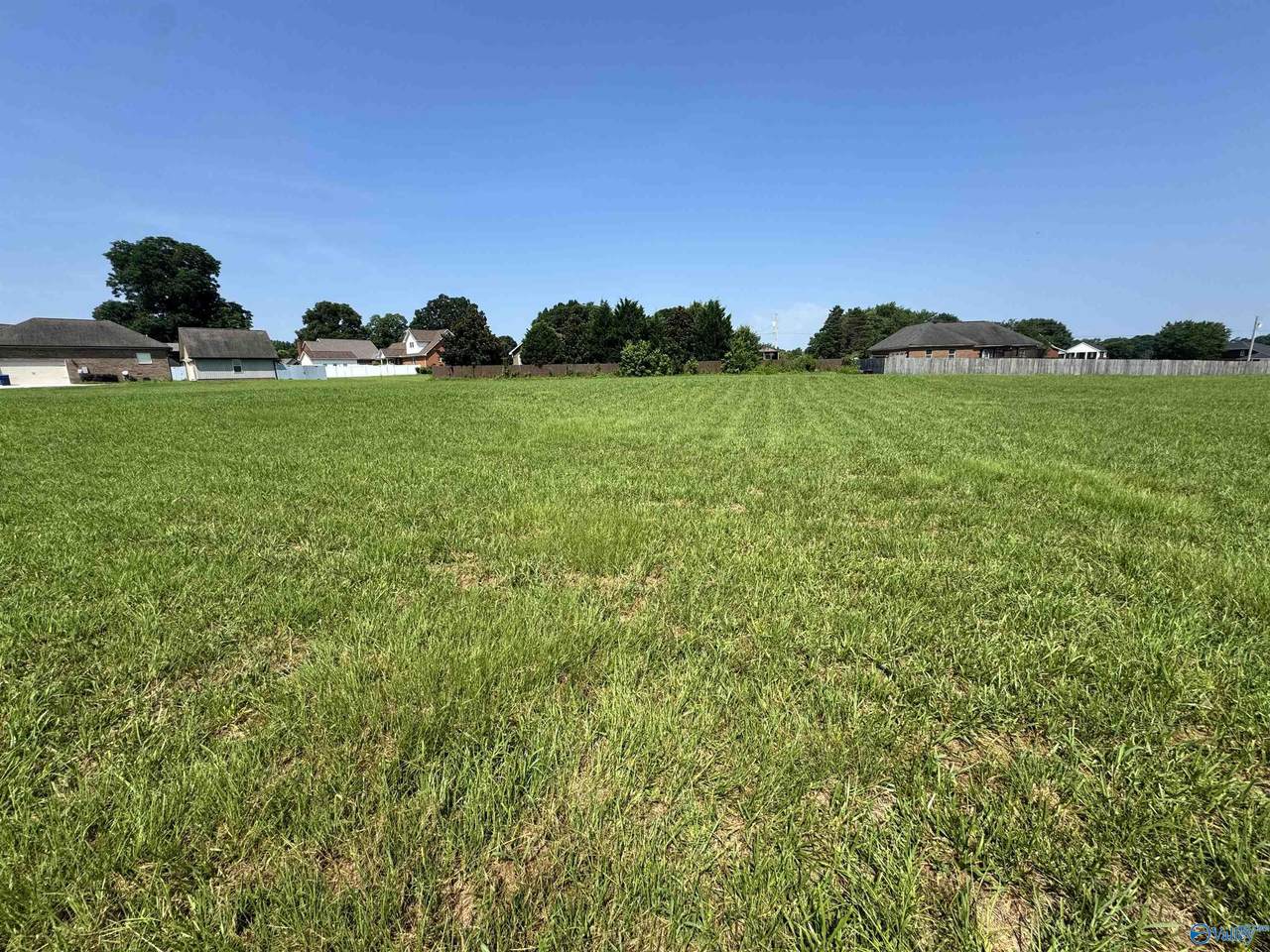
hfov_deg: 102.1
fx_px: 514
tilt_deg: -11.5
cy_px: 476
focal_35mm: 14
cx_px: 635
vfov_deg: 85.7
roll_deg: +1.2
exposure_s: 1/1637
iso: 40
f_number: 2.2
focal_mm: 2.22
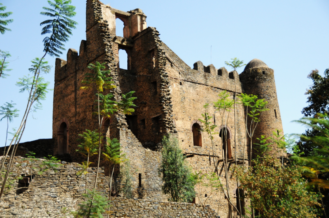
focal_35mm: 54
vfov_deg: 25.0
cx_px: 164
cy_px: 109
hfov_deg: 36.9
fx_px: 493
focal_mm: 36
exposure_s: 1/4000
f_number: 4.2
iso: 800
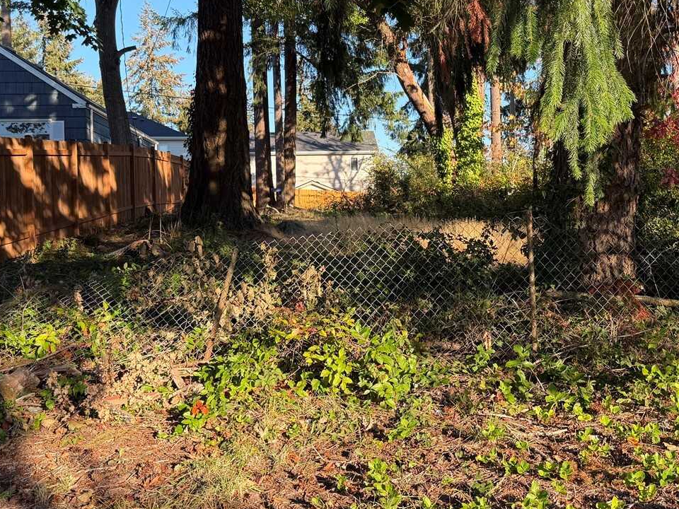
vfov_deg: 35.9
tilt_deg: -0.4
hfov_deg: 46.7
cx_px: 385
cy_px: 223
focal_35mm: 40
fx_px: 785
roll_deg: +2.0
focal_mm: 6.76
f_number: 1.78
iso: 100
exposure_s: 1/1005
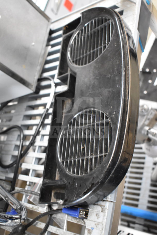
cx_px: 78
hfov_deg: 35.5
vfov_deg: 51.3
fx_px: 245
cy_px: 118
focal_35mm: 38
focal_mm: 25
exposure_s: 1/40
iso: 2800
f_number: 4
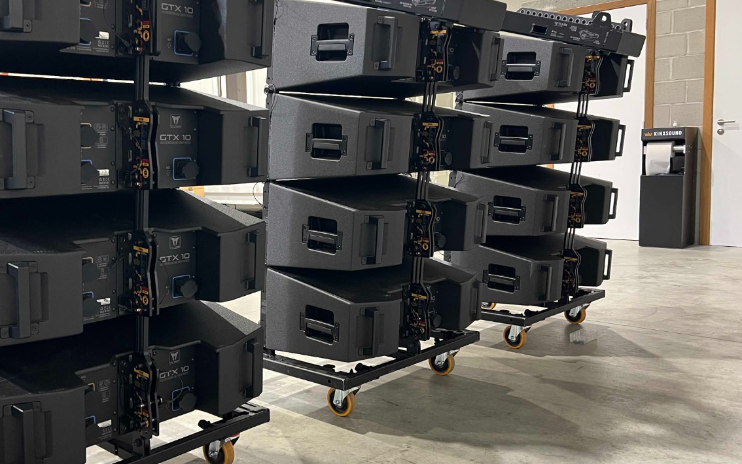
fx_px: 708
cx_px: 280
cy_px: 228
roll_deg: +0.8
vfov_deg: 36.3
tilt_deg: -5.5
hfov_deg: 54.7
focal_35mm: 35
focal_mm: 5.7
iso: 400
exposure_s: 1/60
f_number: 1.5
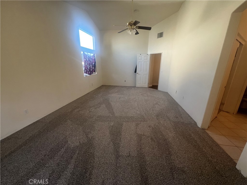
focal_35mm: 13
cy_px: 92
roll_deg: +0.1
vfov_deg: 89.9
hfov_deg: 106.2
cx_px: 124
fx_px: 93
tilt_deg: -15.7
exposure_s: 1/120
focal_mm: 1.57
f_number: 1.8
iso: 200
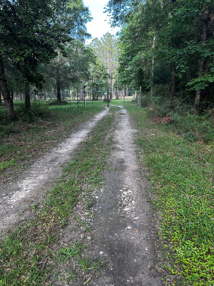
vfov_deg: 65.3
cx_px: 107
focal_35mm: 27
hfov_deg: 51.4
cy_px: 143
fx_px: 223
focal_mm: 5.7
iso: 32
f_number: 1.5
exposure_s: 1/127
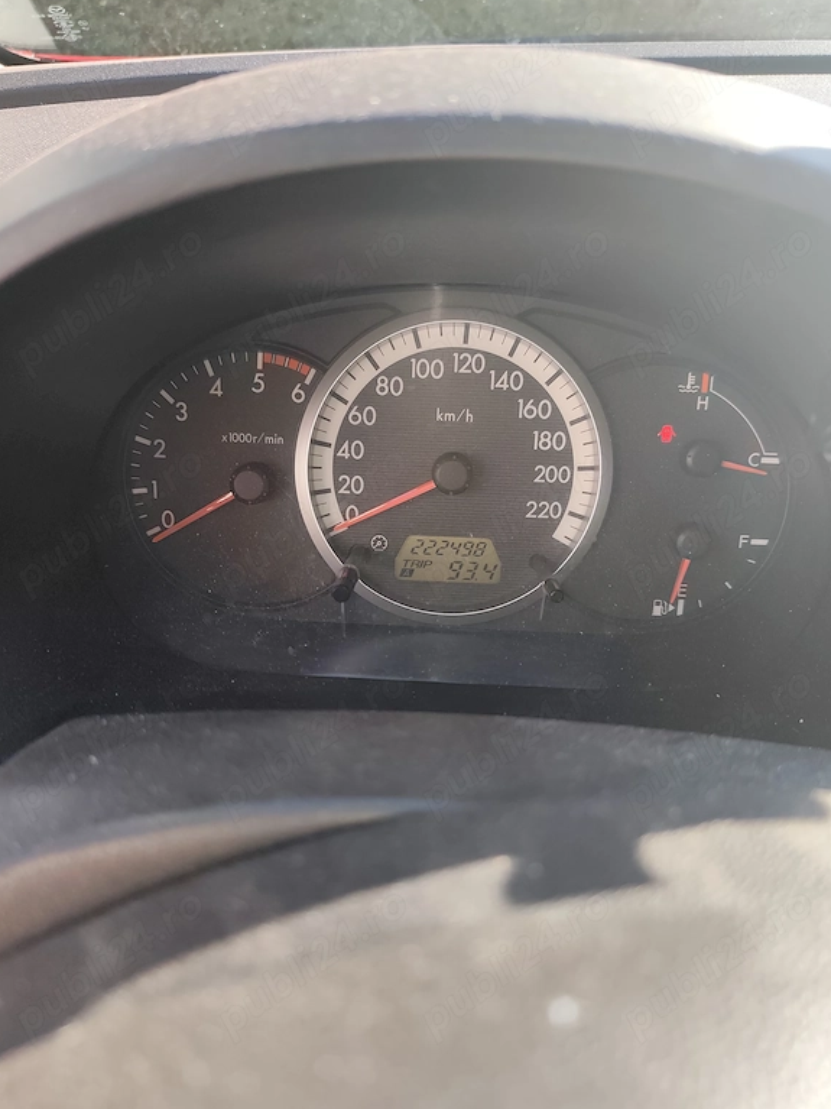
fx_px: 768
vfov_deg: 71.6
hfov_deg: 56.8
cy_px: 568
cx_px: 413
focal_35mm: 24
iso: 50
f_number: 1.65
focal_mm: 6.19
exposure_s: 1/114
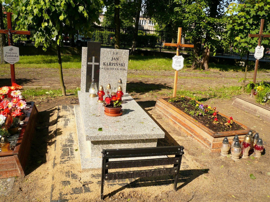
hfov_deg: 60.0
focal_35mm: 30
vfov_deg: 46.8
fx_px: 234
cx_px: 135
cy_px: 101
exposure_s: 1/800
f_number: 2.9
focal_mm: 4.9
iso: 100
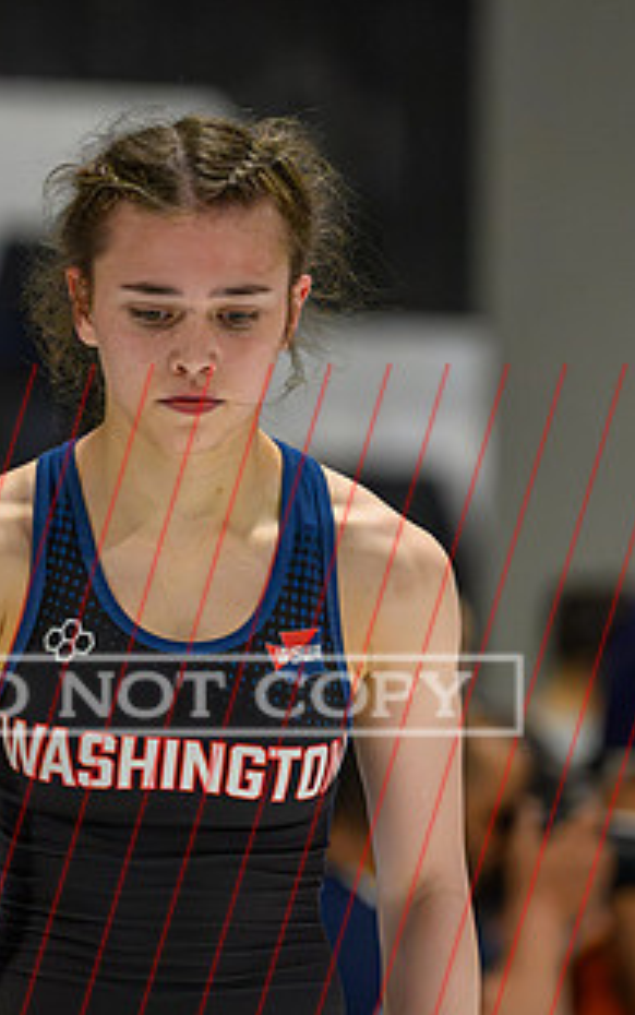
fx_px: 12172
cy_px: 617
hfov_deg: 3.0
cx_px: 194
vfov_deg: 4.8
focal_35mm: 440
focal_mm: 175
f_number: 2.8
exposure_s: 1/800
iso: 9000
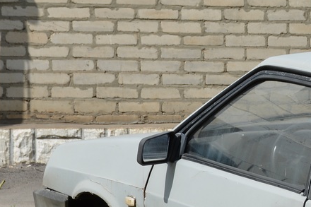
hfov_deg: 6.4
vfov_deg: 4.3
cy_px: 204
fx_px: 2737
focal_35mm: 317
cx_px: 471
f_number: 8
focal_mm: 62
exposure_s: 1/250
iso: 140
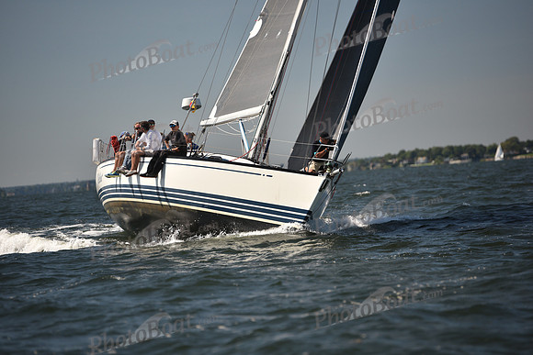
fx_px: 2814
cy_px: 178
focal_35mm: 190
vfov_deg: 7.2
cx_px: 266
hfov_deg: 10.8
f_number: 3.5
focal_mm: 190
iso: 250
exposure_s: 1/1600
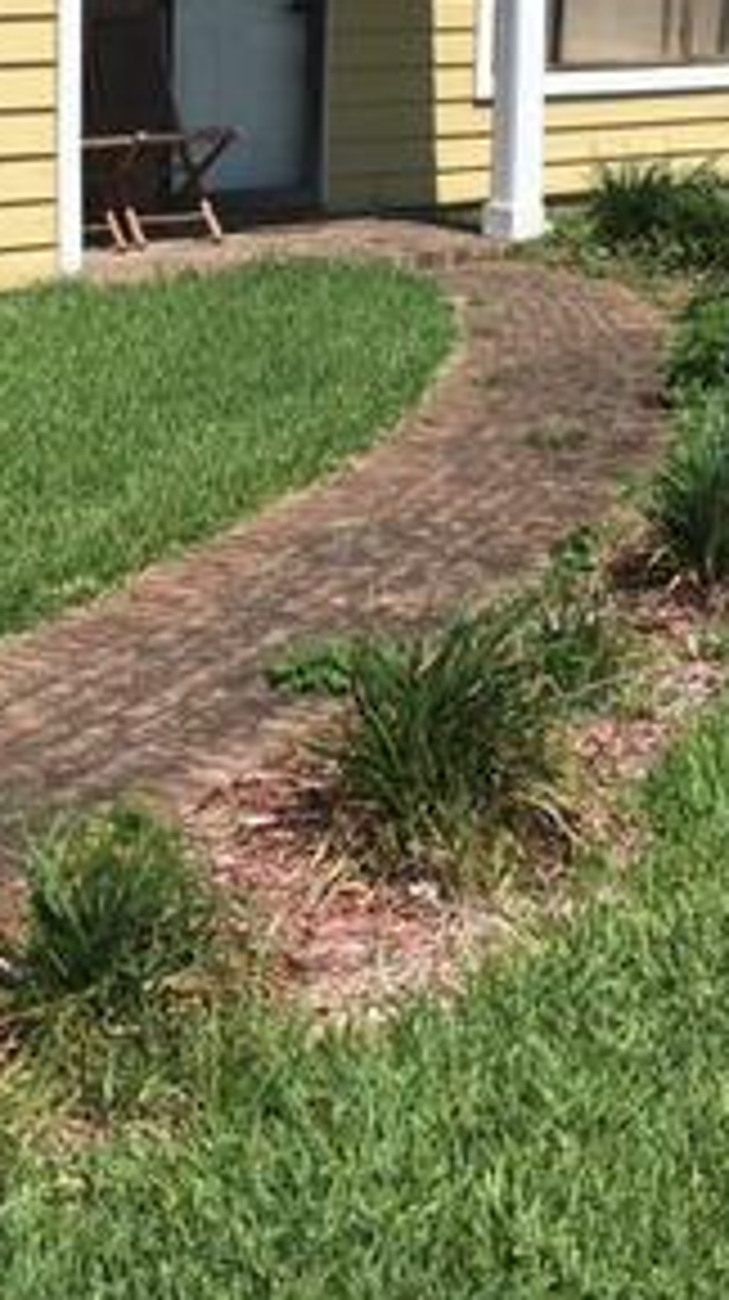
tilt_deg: -7.6
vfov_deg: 29.6
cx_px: 184
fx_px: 2412
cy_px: 306
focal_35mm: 70
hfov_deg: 17.1
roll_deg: -0.3
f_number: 2.2
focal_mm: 4.15
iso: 25
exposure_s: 1/2564
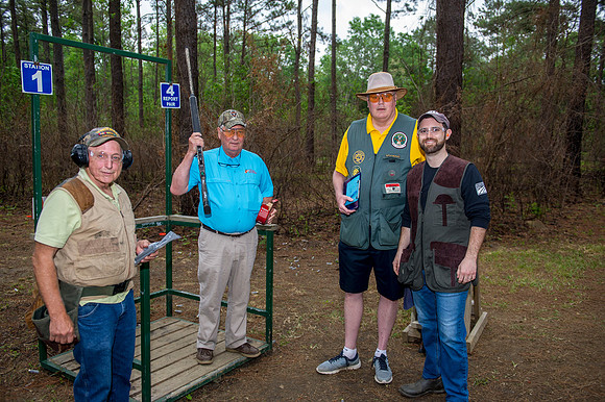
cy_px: 201
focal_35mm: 29
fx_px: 487
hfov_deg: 63.7
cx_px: 302
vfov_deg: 44.9
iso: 640
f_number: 3.5
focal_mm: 29
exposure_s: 1/80
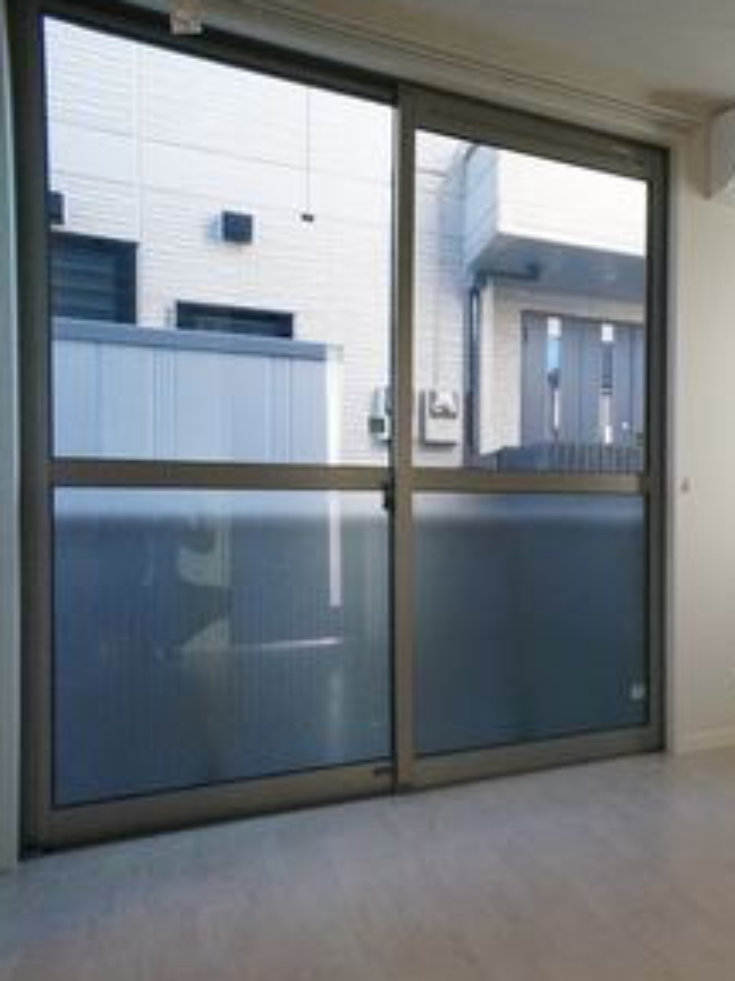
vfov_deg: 46.8
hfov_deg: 31.3
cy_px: 523
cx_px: 840
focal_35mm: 40
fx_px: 1132
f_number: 7.1
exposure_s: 1/200
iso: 3200
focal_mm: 16
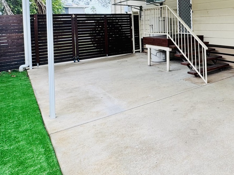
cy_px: 25
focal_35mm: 32
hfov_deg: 50.3
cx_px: 211
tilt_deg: -0.9
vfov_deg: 41.4
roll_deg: +2.8
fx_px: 216
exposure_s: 1/99
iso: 40
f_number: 2.2
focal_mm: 2.22
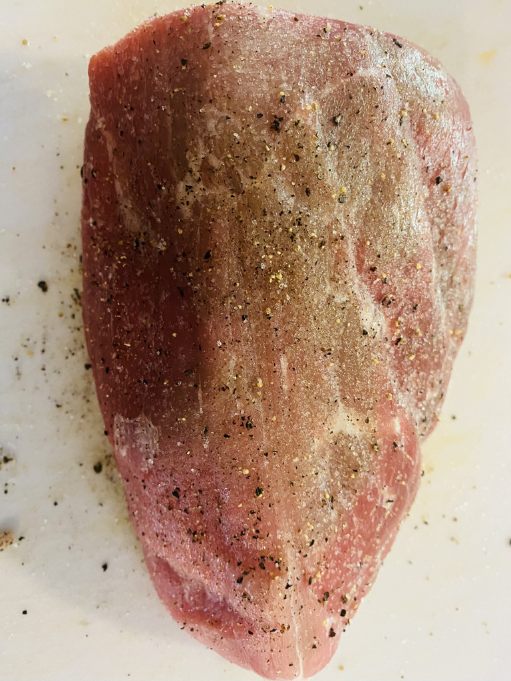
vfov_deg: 67.3
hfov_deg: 53.1
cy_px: 340
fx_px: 512
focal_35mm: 26
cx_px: 256
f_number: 1.8
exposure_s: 1/30
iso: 500
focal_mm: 4.25
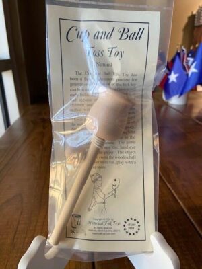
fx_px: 202
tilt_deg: -20.6
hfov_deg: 53.1
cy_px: 134
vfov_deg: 67.3
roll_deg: +0.9
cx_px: 101
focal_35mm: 26
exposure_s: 1/60
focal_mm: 4.25
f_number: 1.8
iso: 100
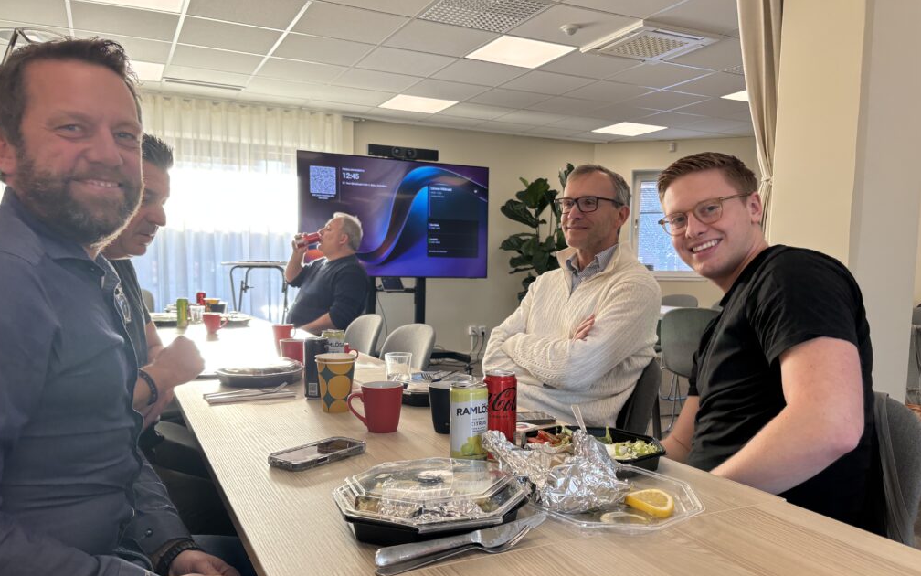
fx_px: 703
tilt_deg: -7.2
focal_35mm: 28
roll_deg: +0.3
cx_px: 455
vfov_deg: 44.4
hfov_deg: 66.5
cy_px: 335
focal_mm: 5.96
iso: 100
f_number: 1.6
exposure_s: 1/118
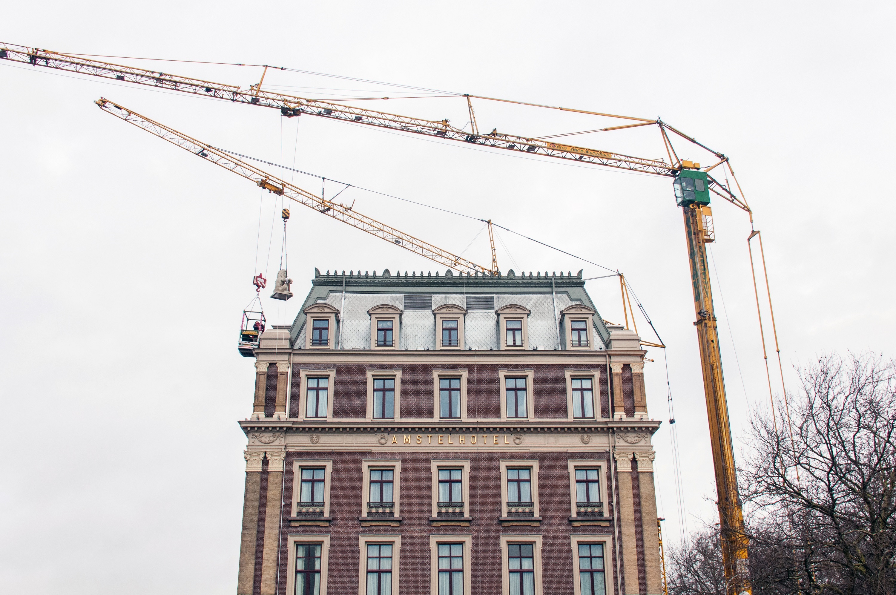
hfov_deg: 49.6
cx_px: 448
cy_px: 298
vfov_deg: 34.1
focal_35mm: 39
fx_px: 969
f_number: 8
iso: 800
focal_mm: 26
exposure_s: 1/400
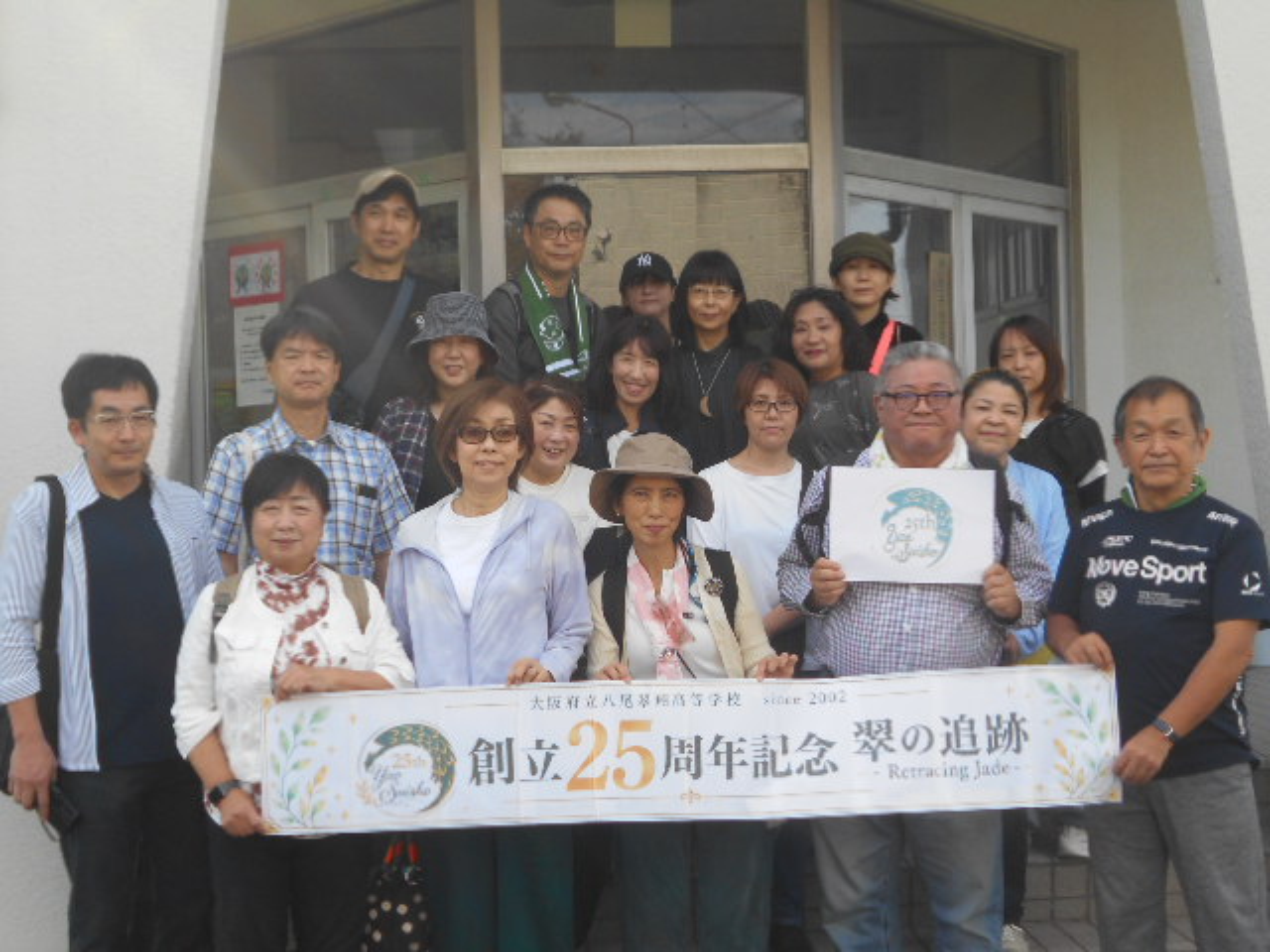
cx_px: 635
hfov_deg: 38.2
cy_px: 476
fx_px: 1834
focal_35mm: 50
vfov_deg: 29.1
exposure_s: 1/250
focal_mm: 8.8
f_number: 4.5
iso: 110
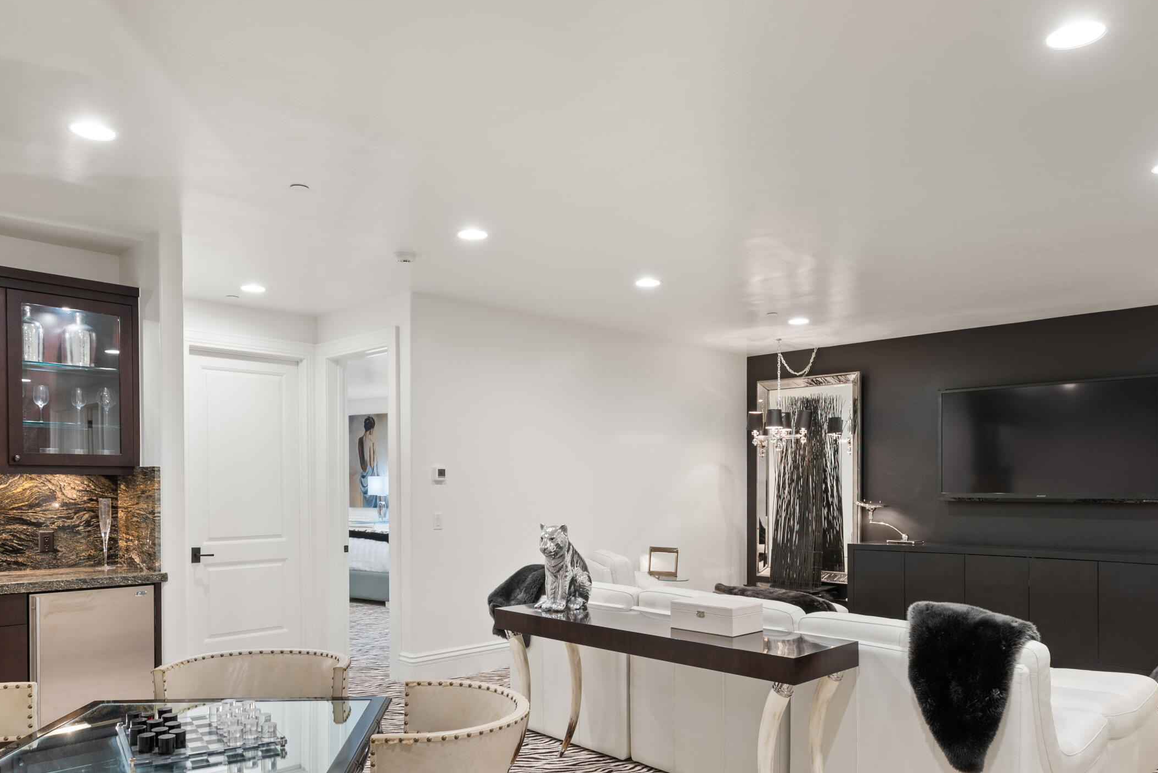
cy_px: 541
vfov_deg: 46.9
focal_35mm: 27
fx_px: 869
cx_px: 538
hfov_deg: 67.3
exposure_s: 2
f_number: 7.1
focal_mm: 19
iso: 100
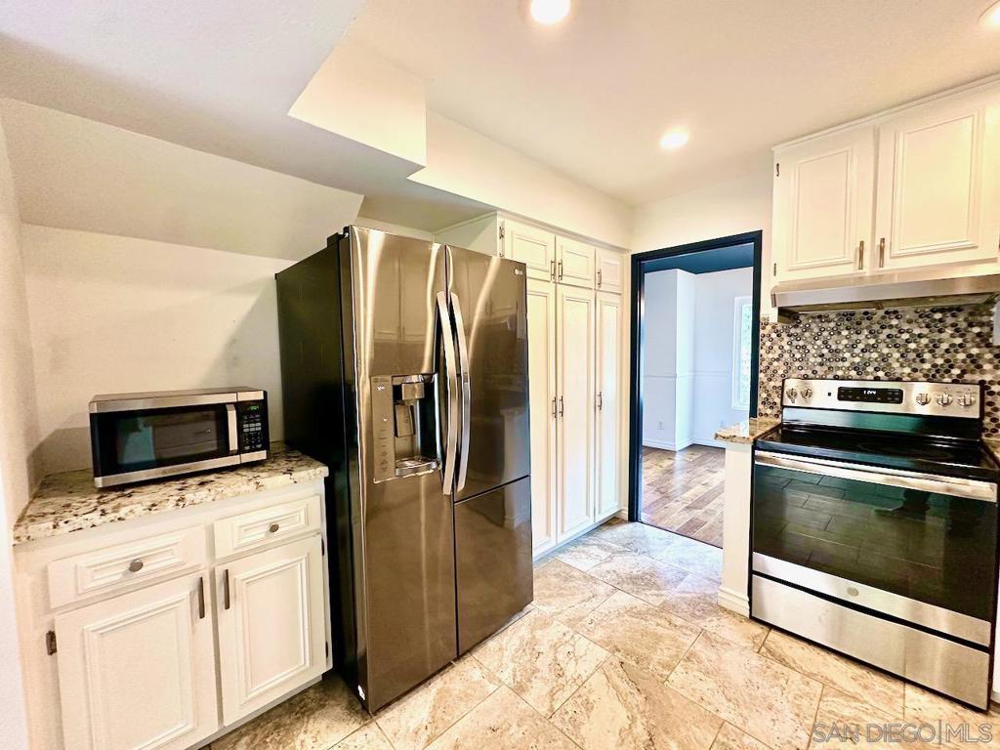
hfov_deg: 102.1
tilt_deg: -2.5
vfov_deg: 85.7
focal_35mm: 14
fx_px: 404
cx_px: 500
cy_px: 375
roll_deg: +0.4
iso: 250
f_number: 2.2
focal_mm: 2.22
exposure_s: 1/120
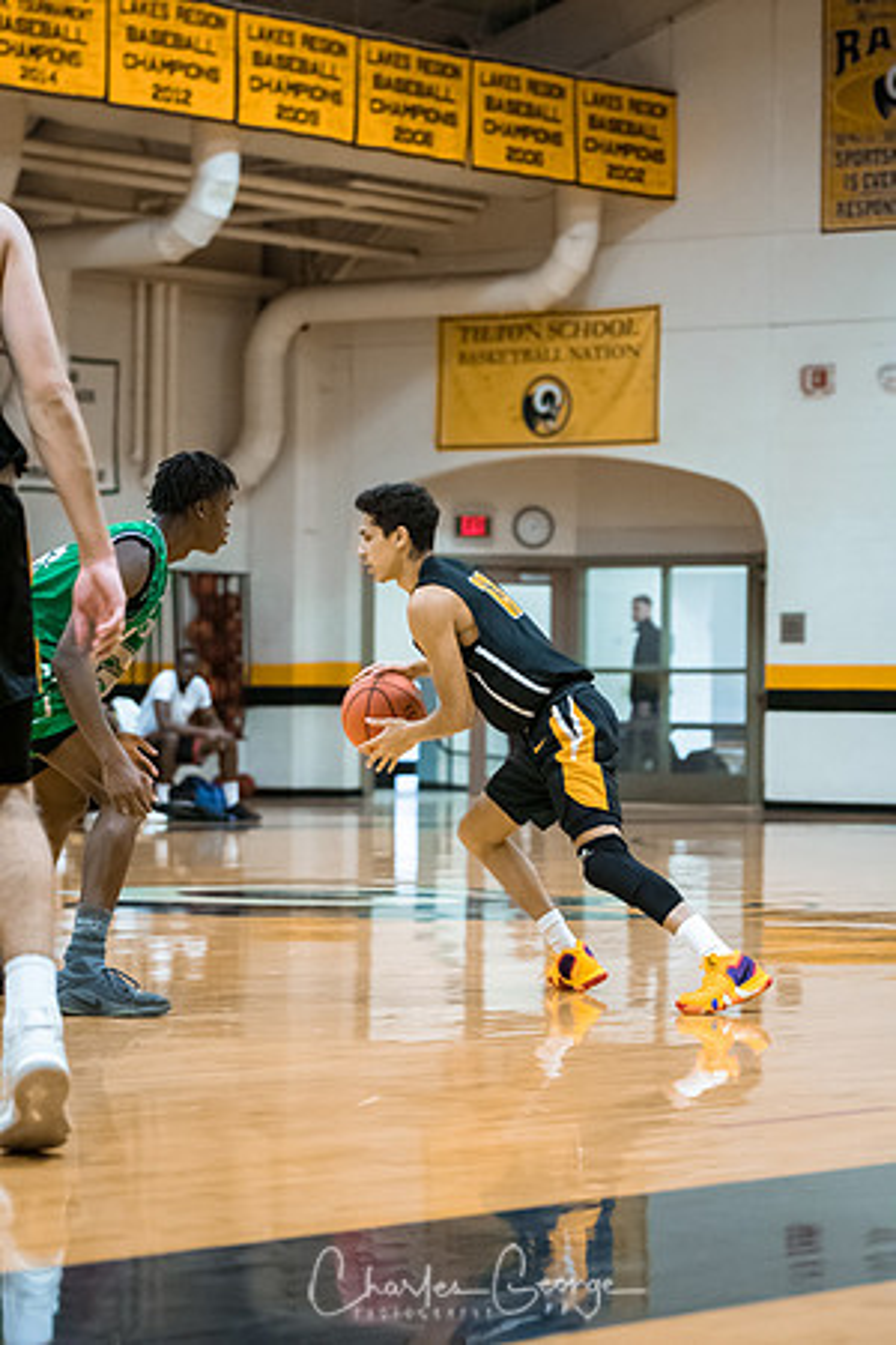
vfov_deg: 16.7
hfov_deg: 11.1
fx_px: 4592
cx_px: 448
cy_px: 672
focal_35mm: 123
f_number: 2.8
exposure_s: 1/400
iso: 3200
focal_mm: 82
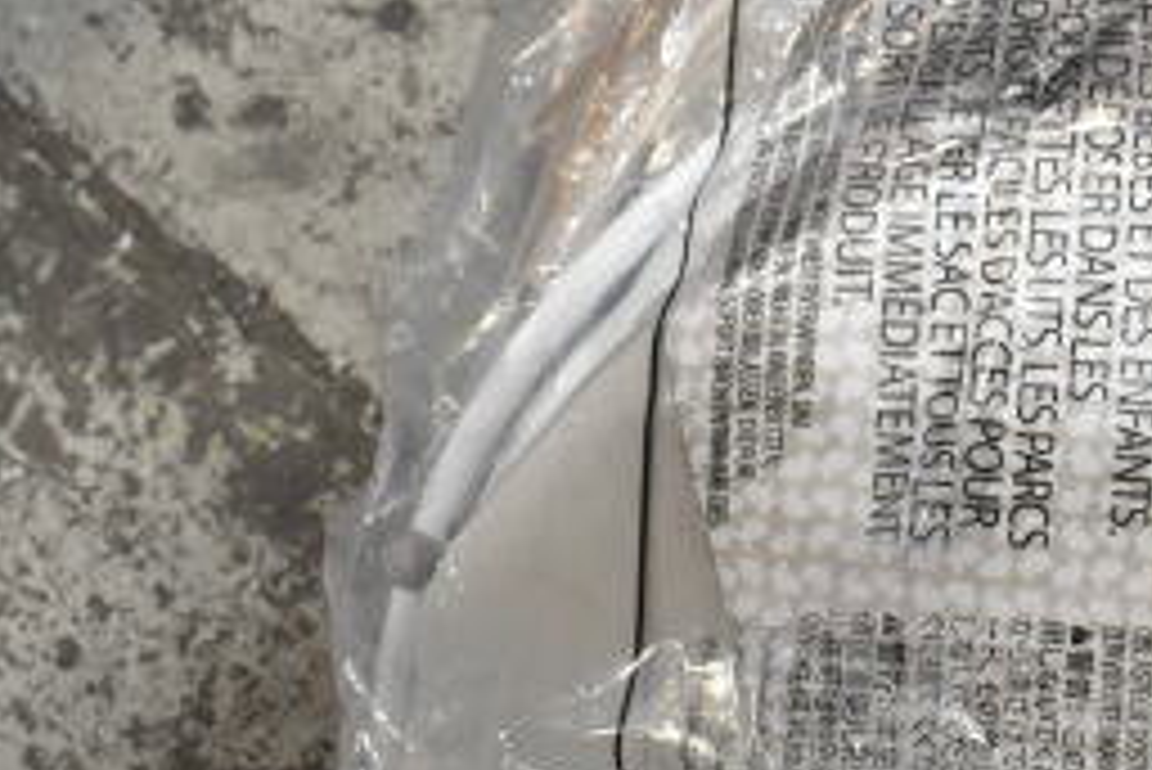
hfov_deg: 25.2
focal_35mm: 75
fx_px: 2407
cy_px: 444
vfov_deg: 18.1
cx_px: 1224
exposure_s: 1/160
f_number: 6.3
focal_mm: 21
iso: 1600
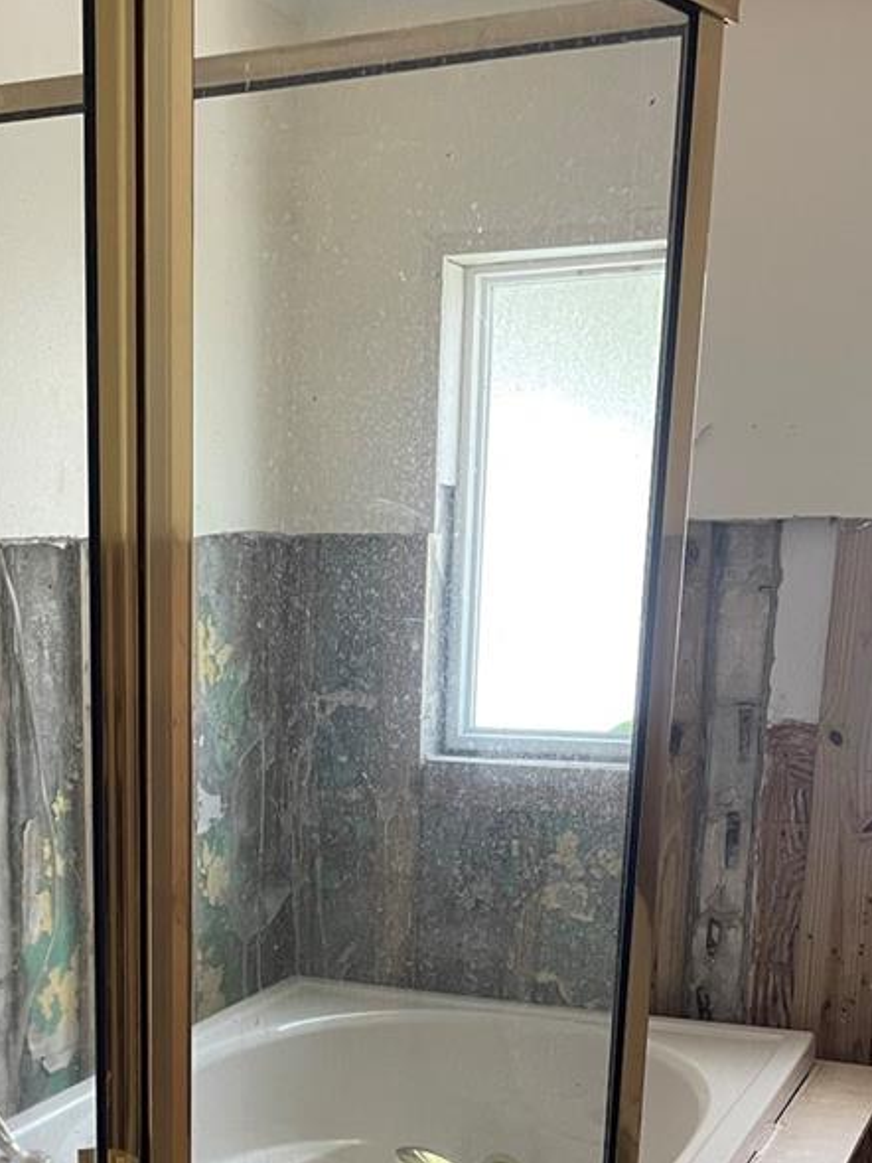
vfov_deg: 34.4
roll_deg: +1.2
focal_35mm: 53
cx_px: 182
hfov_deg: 27.0
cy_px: 1023
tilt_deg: -15.1
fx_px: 1779
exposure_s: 1/60
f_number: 1.6
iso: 250
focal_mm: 4.2
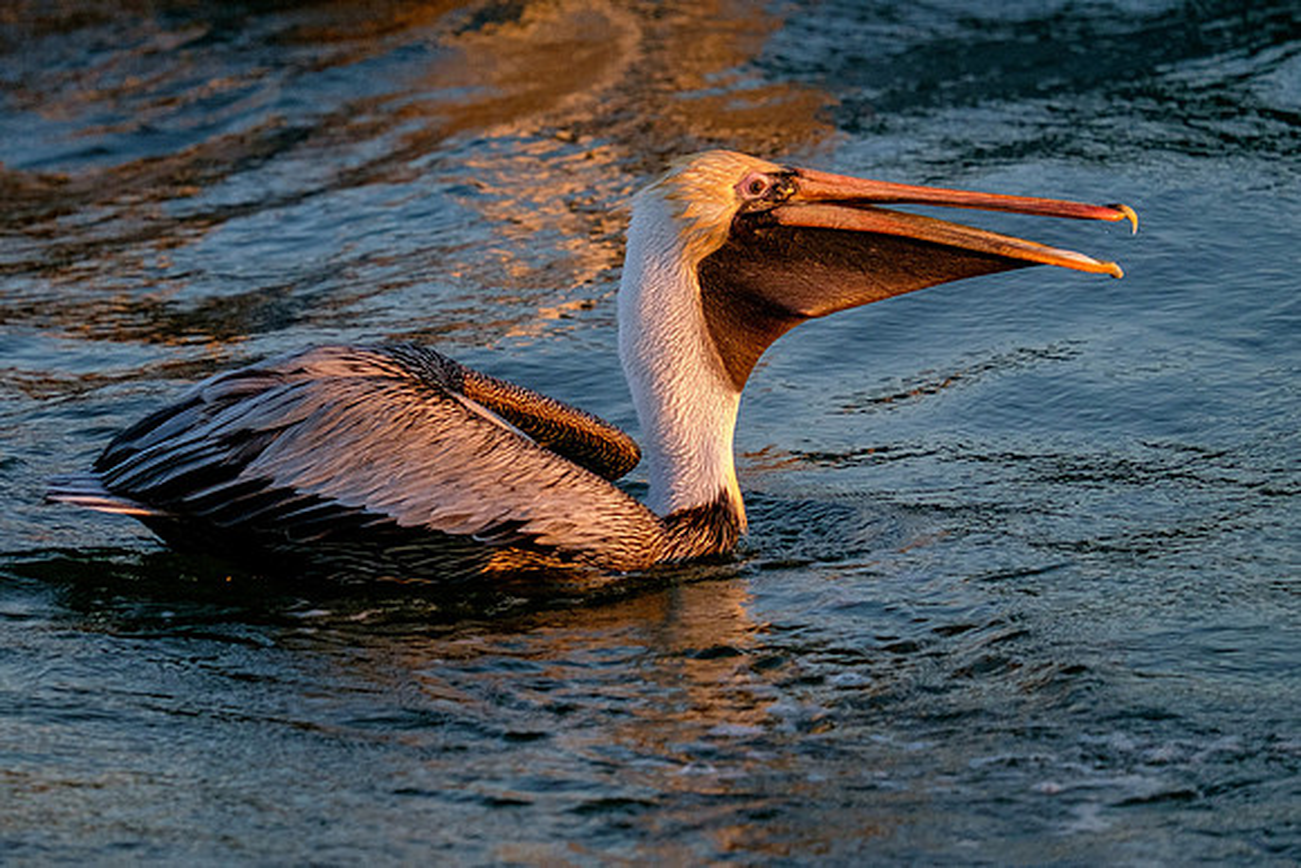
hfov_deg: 5.2
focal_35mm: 394
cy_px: 298
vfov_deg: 3.5
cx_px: 502
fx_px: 14252
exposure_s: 1/1000
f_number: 5.6
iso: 800
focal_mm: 200
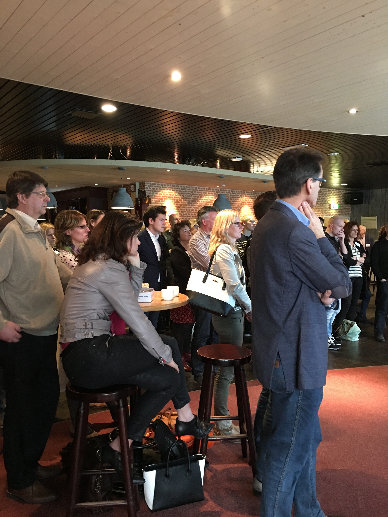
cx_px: 194
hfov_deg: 48.2
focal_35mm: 29
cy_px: 258
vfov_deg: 61.7
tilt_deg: -2.4
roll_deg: -0.1
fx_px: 433
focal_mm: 4.15
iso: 100
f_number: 2.2
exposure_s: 1/4
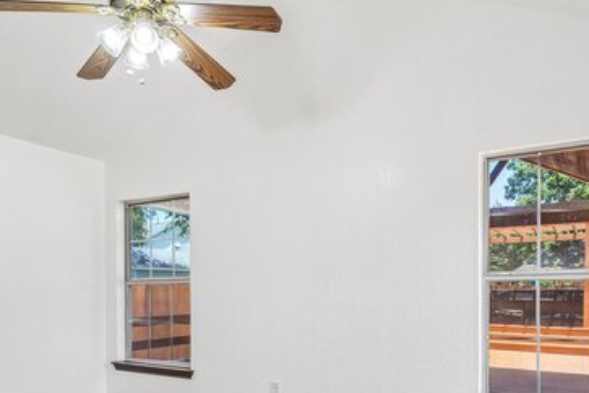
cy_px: 301
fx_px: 491
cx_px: 284
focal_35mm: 30
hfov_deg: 61.9
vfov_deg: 42.1
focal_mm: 17
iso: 560
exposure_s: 1/20
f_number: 8
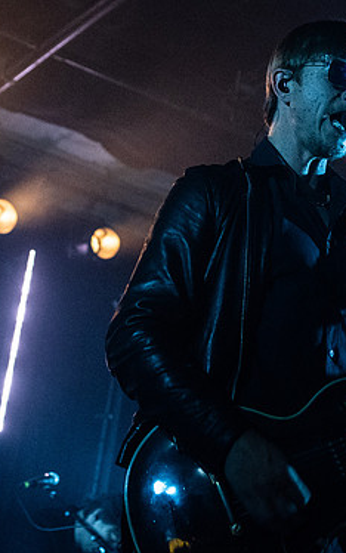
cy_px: 207
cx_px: 140
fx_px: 1176
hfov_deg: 16.7
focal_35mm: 78
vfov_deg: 26.4
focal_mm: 40
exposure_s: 1/100
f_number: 3.2
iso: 3200
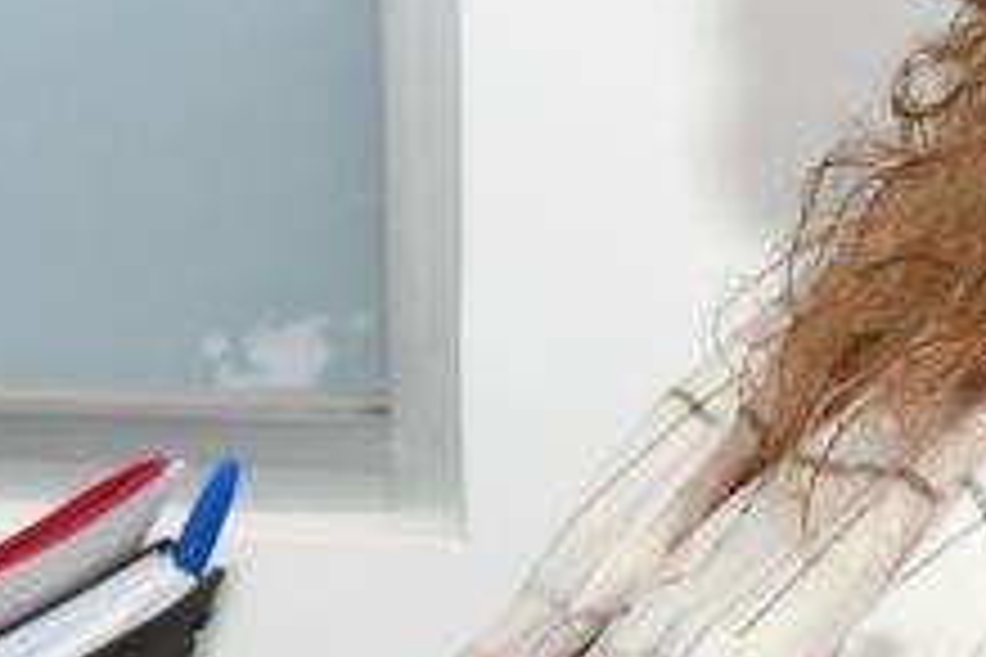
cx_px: -491
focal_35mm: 251
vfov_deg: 5.5
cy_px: 392
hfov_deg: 8.0
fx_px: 6874
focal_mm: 23
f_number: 5.6
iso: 1600
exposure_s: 1/160
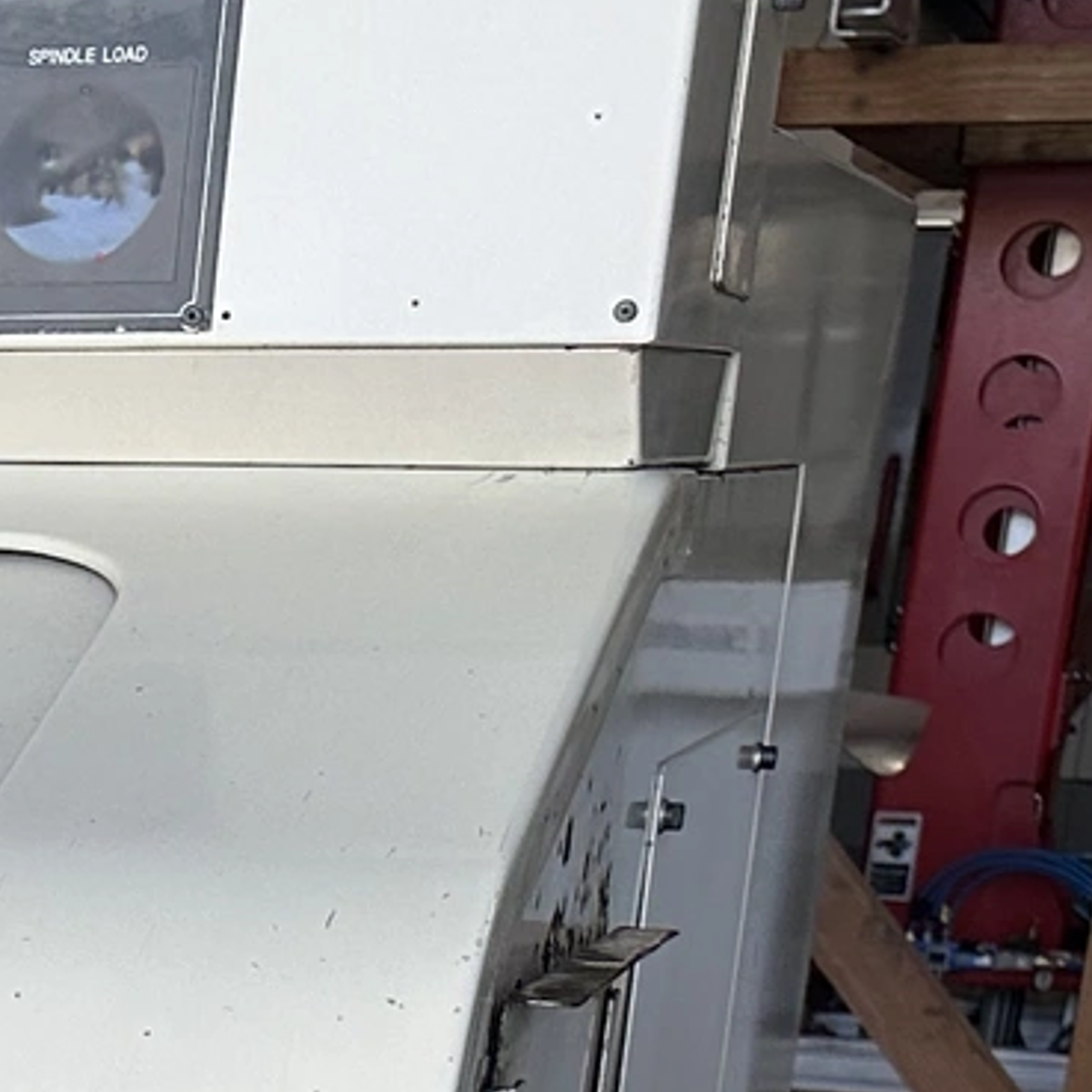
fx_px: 4104
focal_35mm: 115
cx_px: -1423
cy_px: 1613
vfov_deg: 14.2
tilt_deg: -16.3
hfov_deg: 12.4
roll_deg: -0.1
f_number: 1.78
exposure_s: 1/444
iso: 80
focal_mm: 6.86
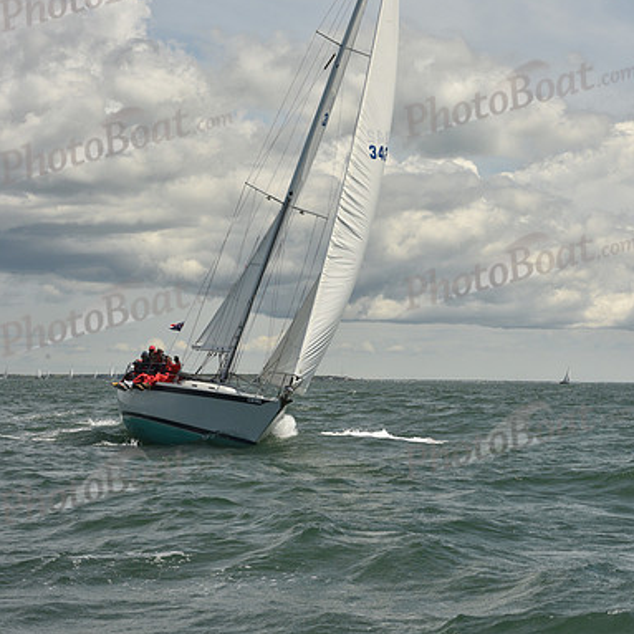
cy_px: 205
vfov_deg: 19.2
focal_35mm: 90
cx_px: 319
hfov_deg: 19.3
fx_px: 1865
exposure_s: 1/800
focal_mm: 70
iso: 320
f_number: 13
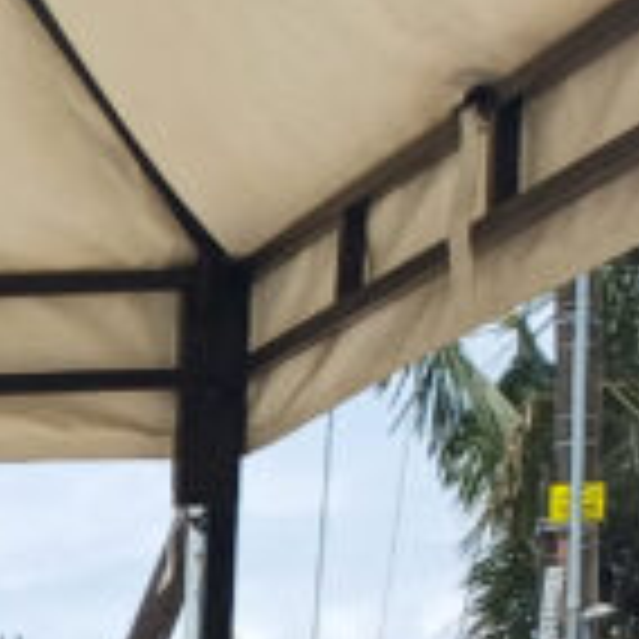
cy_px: 1238
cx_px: -909
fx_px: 3321
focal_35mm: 159
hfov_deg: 9.7
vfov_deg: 10.2
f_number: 1.8
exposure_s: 1/1460
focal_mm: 4.65
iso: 50
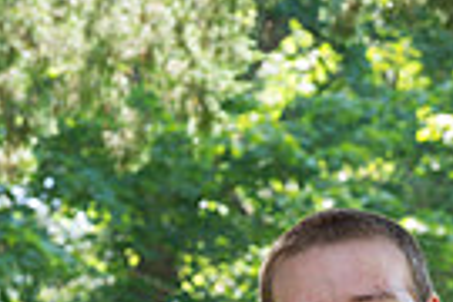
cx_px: 299
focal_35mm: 276
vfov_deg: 4.8
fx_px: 3473
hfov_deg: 7.5
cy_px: 721
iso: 800
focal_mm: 83
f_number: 8
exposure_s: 1/200
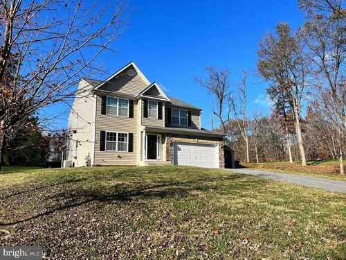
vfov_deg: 53.1
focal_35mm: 26
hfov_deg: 67.3
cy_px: 130
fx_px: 260
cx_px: 173
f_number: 1.5
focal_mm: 5.7
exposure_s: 1/3571
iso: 50
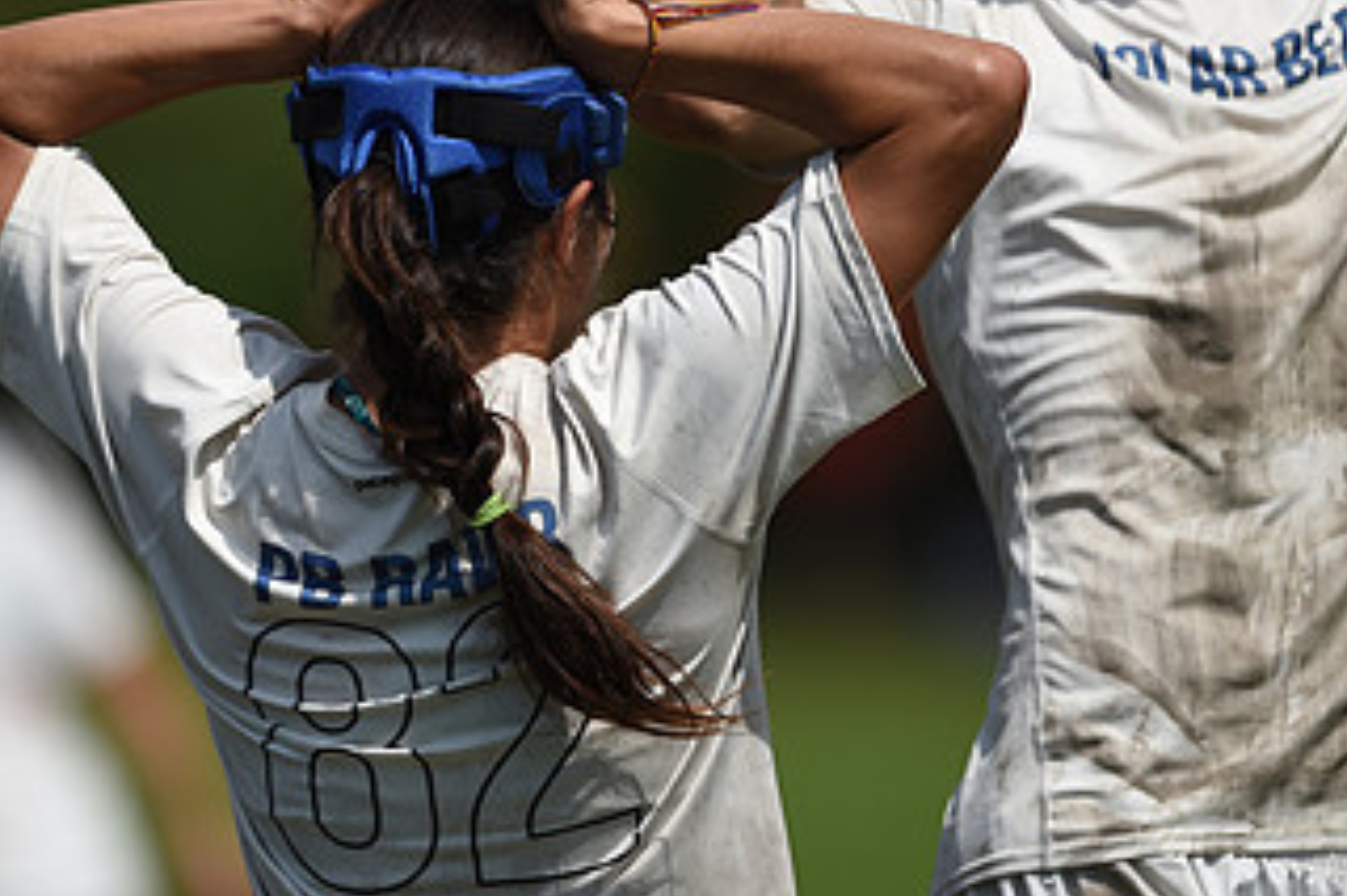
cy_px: 341
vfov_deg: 1.9
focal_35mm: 726
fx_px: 27149
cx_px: 446
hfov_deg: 2.8
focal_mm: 400
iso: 200
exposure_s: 1/8000
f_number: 2.8
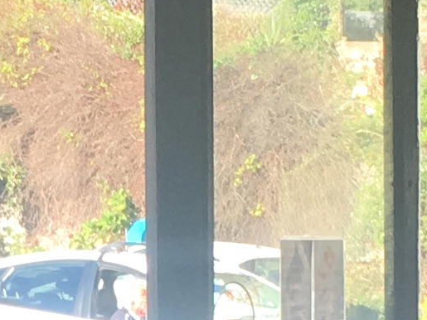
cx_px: -17
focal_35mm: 227
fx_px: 2799
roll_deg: +0.3
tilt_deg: -1.6
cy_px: 368
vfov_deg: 6.5
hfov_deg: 8.7
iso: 25
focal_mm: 4.15
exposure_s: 1/255
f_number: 2.2
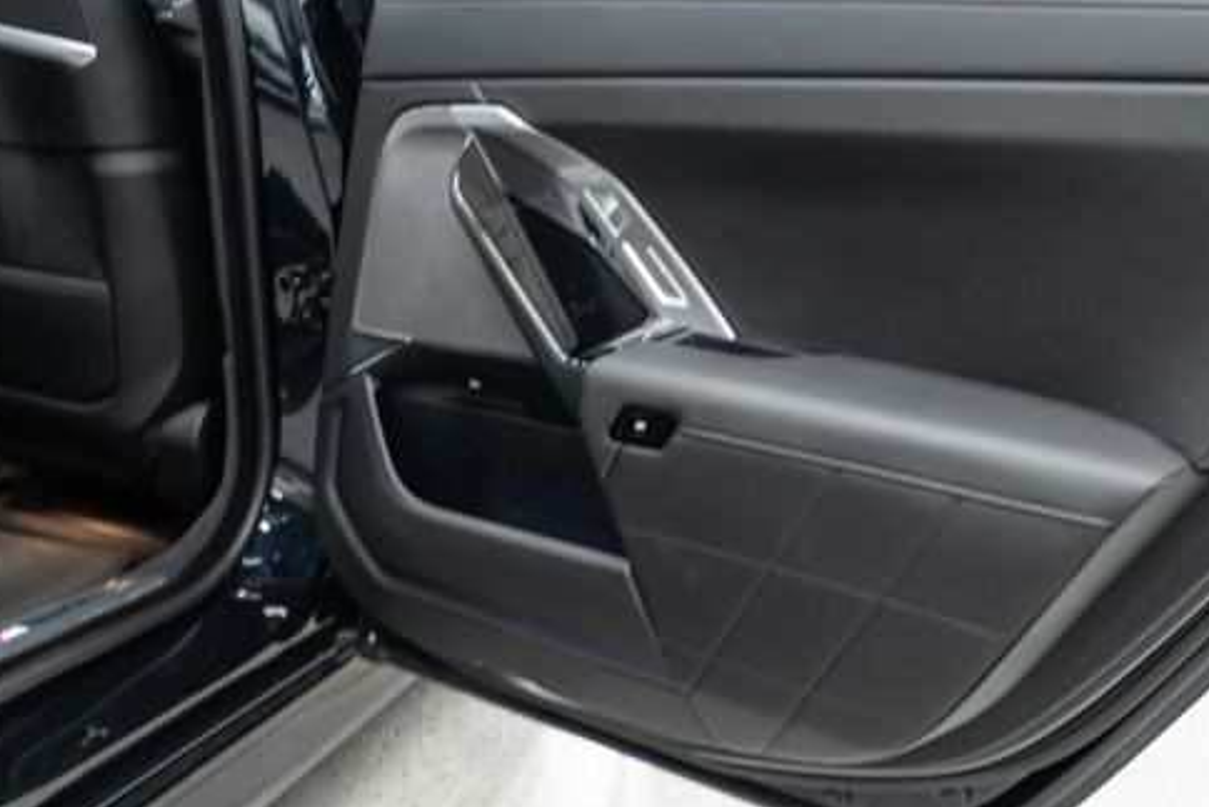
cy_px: 471
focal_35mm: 37
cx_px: 742
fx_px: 1243
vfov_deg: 35.9
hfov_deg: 51.4
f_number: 3.2
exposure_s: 1/50
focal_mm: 28
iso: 1000
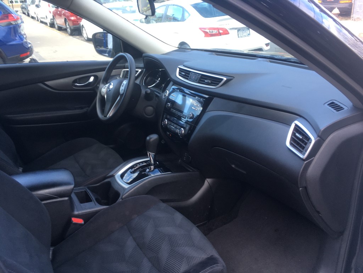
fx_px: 304
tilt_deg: -23.5
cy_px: 136
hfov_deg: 61.7
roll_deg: +2.9
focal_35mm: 29
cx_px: 182
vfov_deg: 48.2
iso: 25
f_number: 2.2
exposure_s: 1/60
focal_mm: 4.15
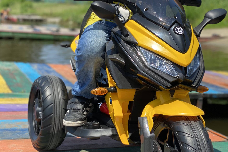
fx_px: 462
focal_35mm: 73
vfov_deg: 18.6
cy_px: 44
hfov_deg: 27.7
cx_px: 113
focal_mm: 6
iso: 20
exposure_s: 1/1043
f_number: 2
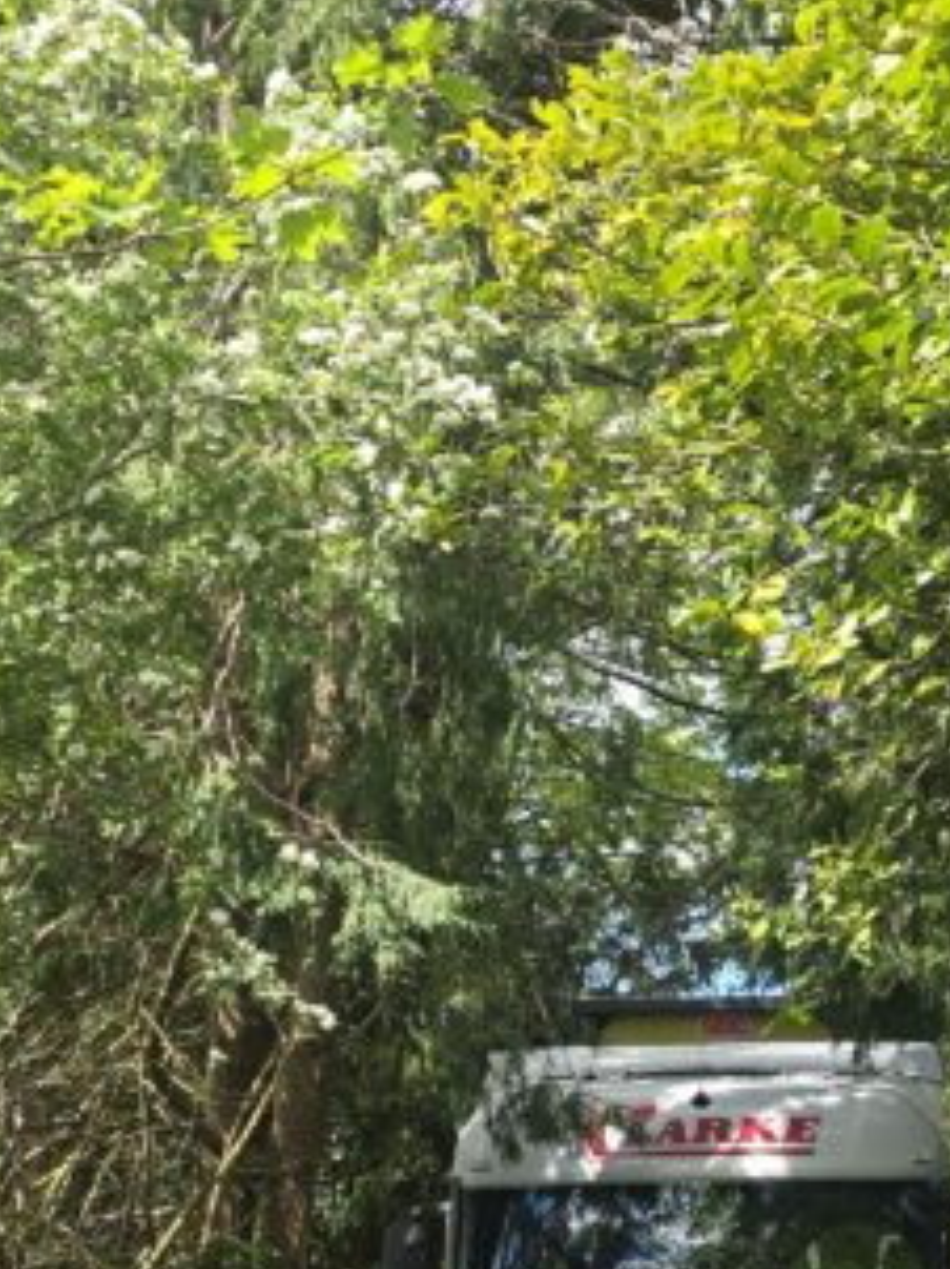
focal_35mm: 78
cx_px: 773
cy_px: 1126
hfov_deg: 18.7
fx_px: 2858
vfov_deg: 24.4
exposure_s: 1/216
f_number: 1.7
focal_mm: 6.3
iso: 12
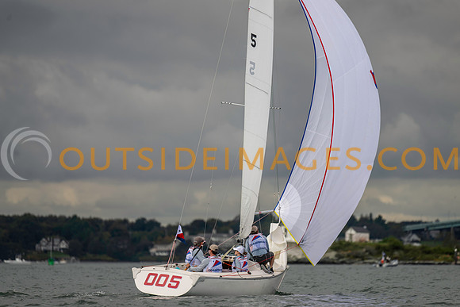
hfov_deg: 6.6
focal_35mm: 311
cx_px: 230
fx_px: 3974
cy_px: 154
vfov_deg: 4.4
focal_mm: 300
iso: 50
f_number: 4
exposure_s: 1/640
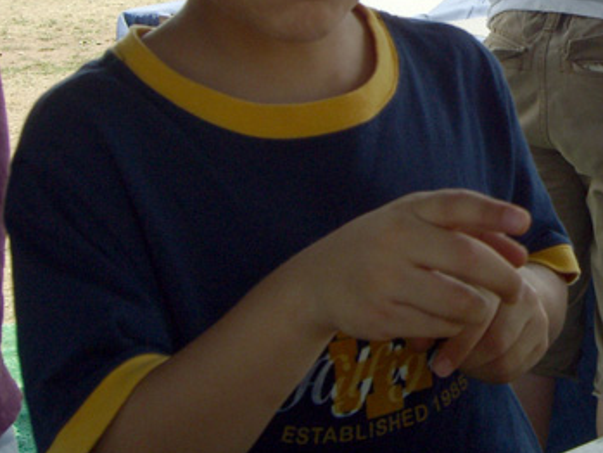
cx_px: 591
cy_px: 54
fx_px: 1516
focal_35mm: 87
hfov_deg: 21.8
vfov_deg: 16.8
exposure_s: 1/250
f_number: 4
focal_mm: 7.9
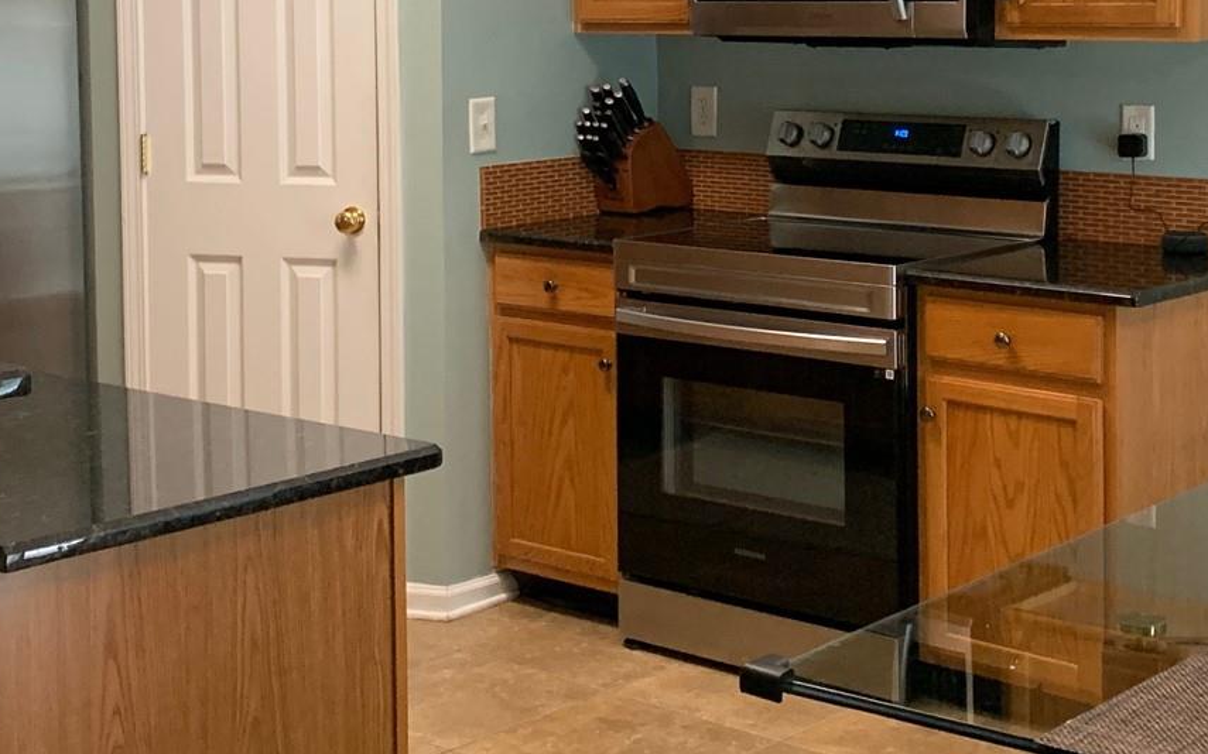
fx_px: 2172
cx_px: 701
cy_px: 123
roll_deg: +0.3
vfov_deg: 19.4
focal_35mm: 66
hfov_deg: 31.0
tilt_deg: -3.7
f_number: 1.8
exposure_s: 1/60
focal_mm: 4.25
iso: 320
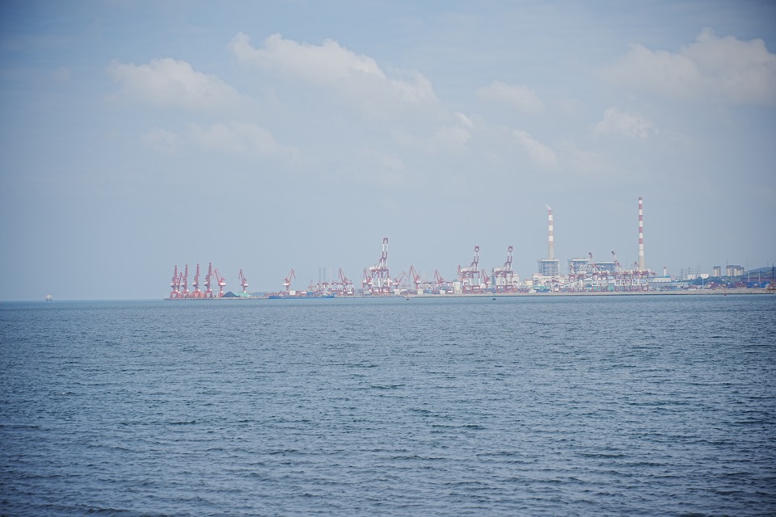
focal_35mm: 75
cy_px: 258
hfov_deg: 27.0
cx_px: 388
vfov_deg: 18.2
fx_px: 1617
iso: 50
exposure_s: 1/2000
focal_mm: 75
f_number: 2.8
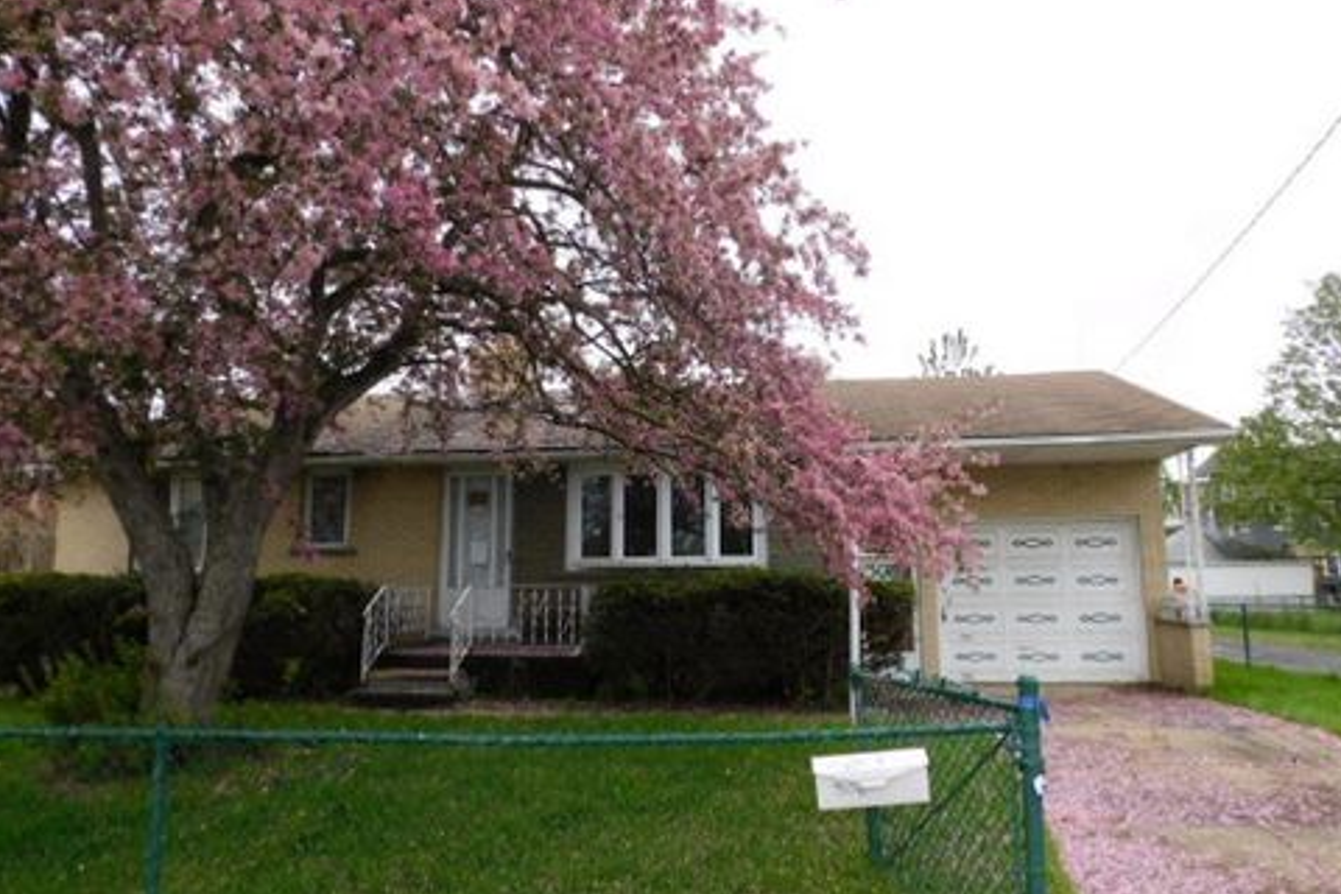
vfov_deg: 49.6
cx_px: 676
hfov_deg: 69.4
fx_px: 968
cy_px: 443
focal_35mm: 26
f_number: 3.3
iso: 125
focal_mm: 4.3
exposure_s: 1/160
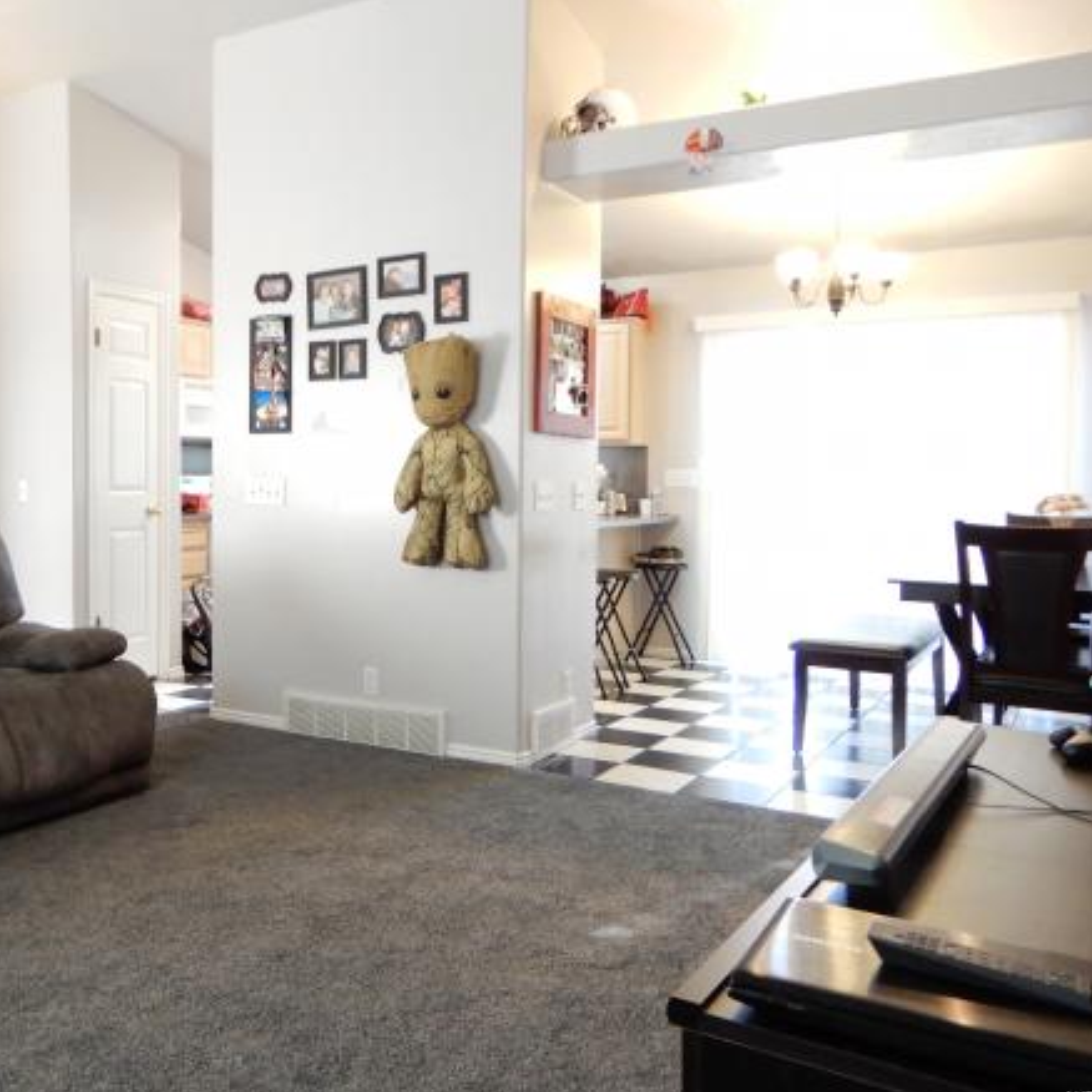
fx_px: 1106
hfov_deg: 51.4
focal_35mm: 31
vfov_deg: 52.5
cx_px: 349
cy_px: 511
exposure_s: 1/20
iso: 400
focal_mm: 4.3
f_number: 3.4
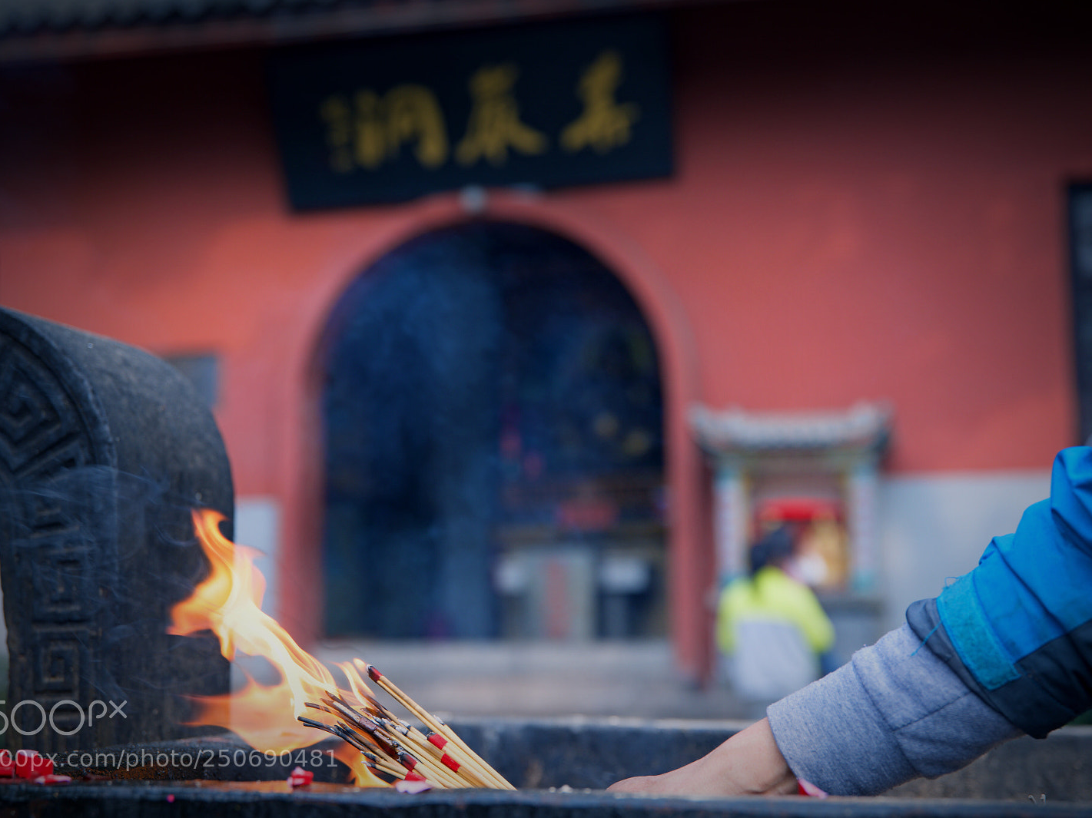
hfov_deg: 29.8
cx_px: 551
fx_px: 2050
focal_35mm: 65
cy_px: 409
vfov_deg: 22.6
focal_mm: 60
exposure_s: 1/200
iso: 79
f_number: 3.5
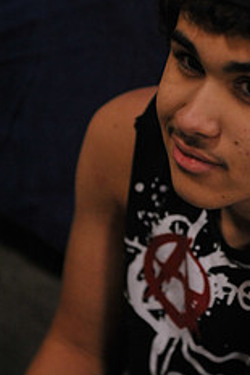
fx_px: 1408
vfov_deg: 15.2
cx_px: 231
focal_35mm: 135
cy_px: 167
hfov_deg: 10.1
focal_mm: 70
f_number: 2.8
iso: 3200
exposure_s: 1/250
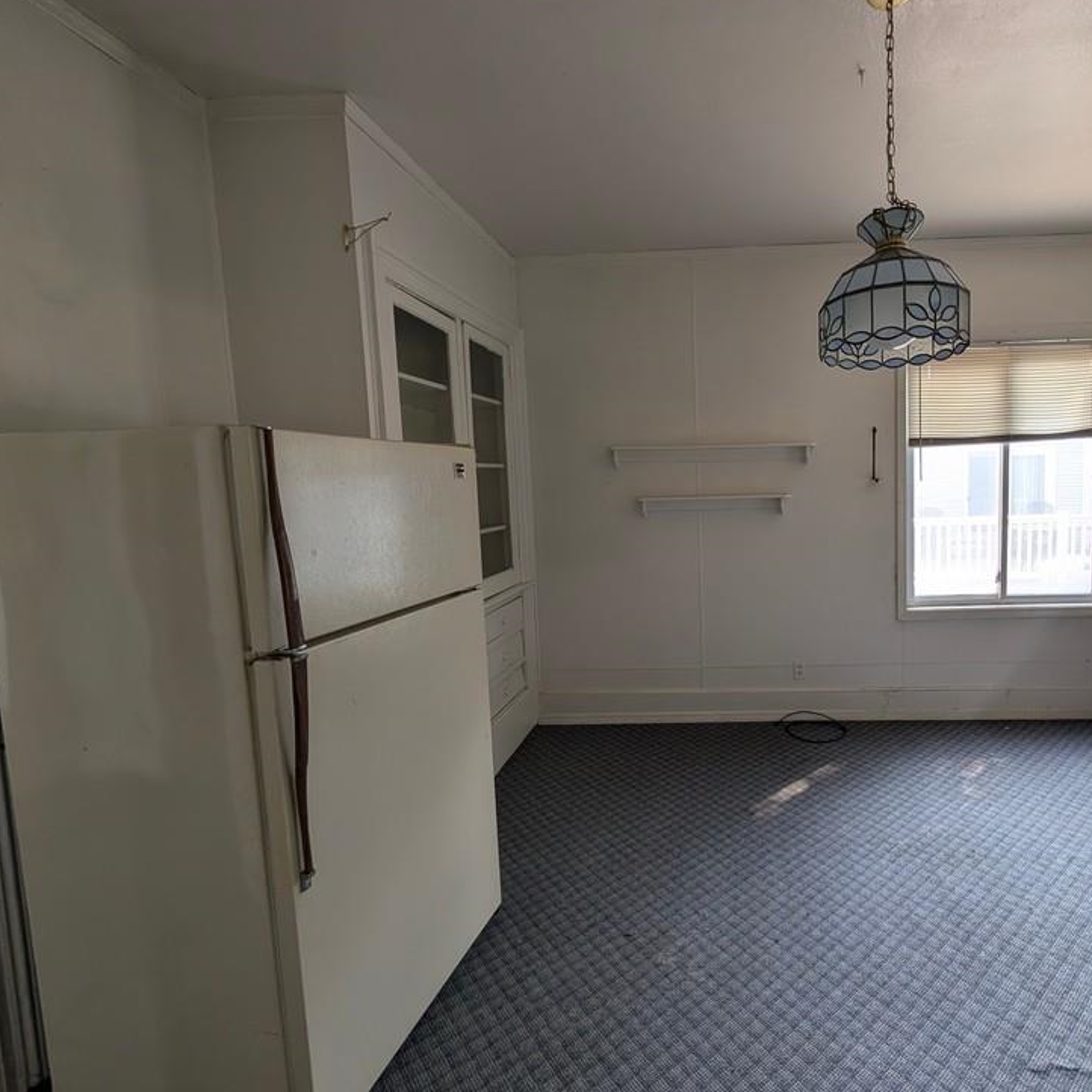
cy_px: 535
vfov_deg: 91.1
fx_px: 535
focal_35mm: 15
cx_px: 717
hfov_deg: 88.3
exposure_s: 1/90.6
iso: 66
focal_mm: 2.02
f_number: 1.7
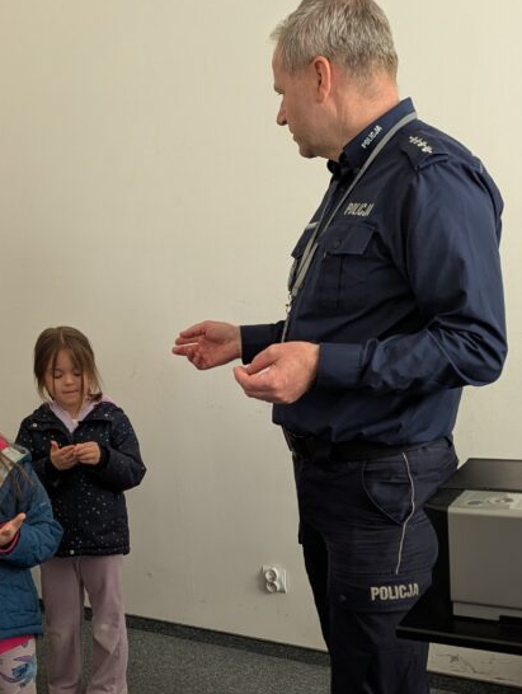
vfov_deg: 41.4
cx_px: 196
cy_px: 472
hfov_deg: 32.1
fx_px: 903
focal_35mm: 45
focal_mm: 6.81
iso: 166
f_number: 1.85
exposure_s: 1/100
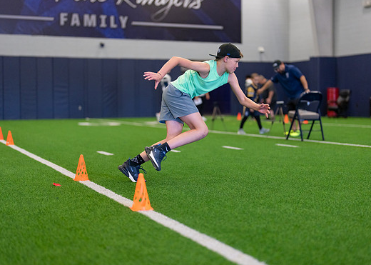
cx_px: 200
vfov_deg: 24.0
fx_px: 621
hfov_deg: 33.2
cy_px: 122
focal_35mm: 59
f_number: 1.2
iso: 1250
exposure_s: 1/1000
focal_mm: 50
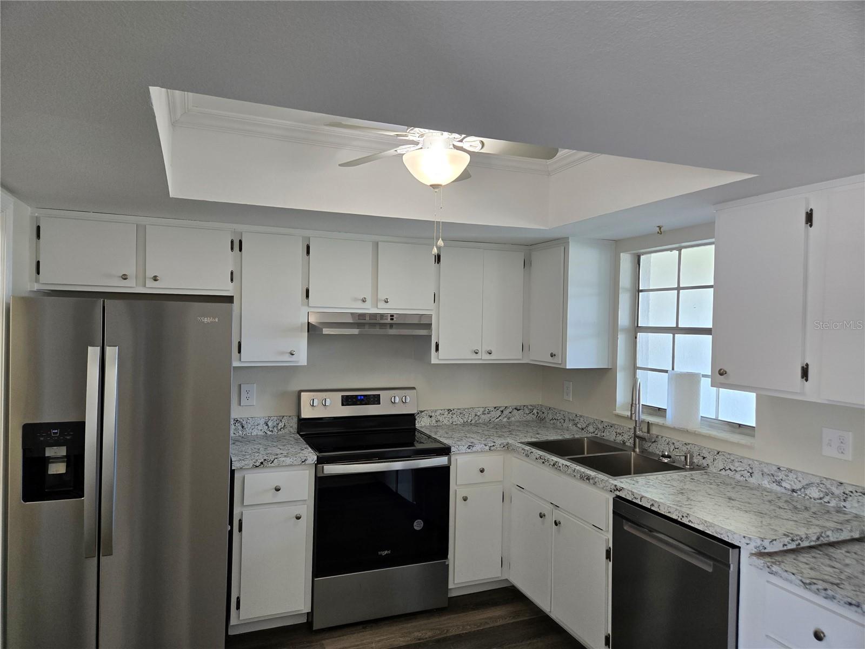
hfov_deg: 73.9
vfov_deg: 58.9
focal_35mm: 23
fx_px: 575
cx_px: 432
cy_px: 324
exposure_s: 1/120
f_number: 1.8
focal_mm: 5.4
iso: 125
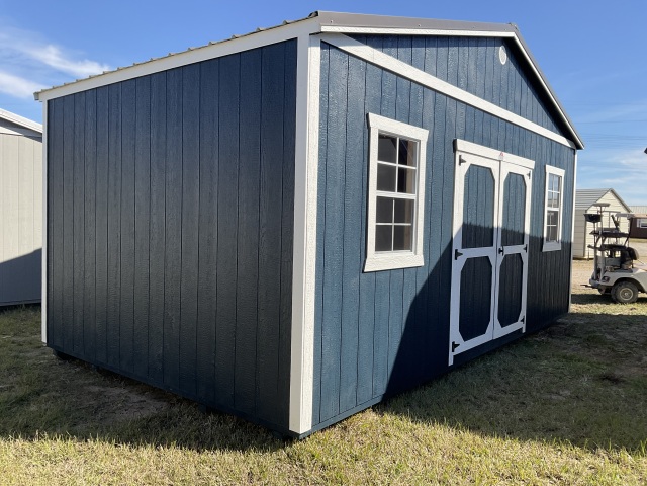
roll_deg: -0.9
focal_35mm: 29
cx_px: 324
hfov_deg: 61.7
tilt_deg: -2.3
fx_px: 542
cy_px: 243
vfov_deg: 48.2
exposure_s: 1/1168
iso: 16
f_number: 1.8
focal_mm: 3
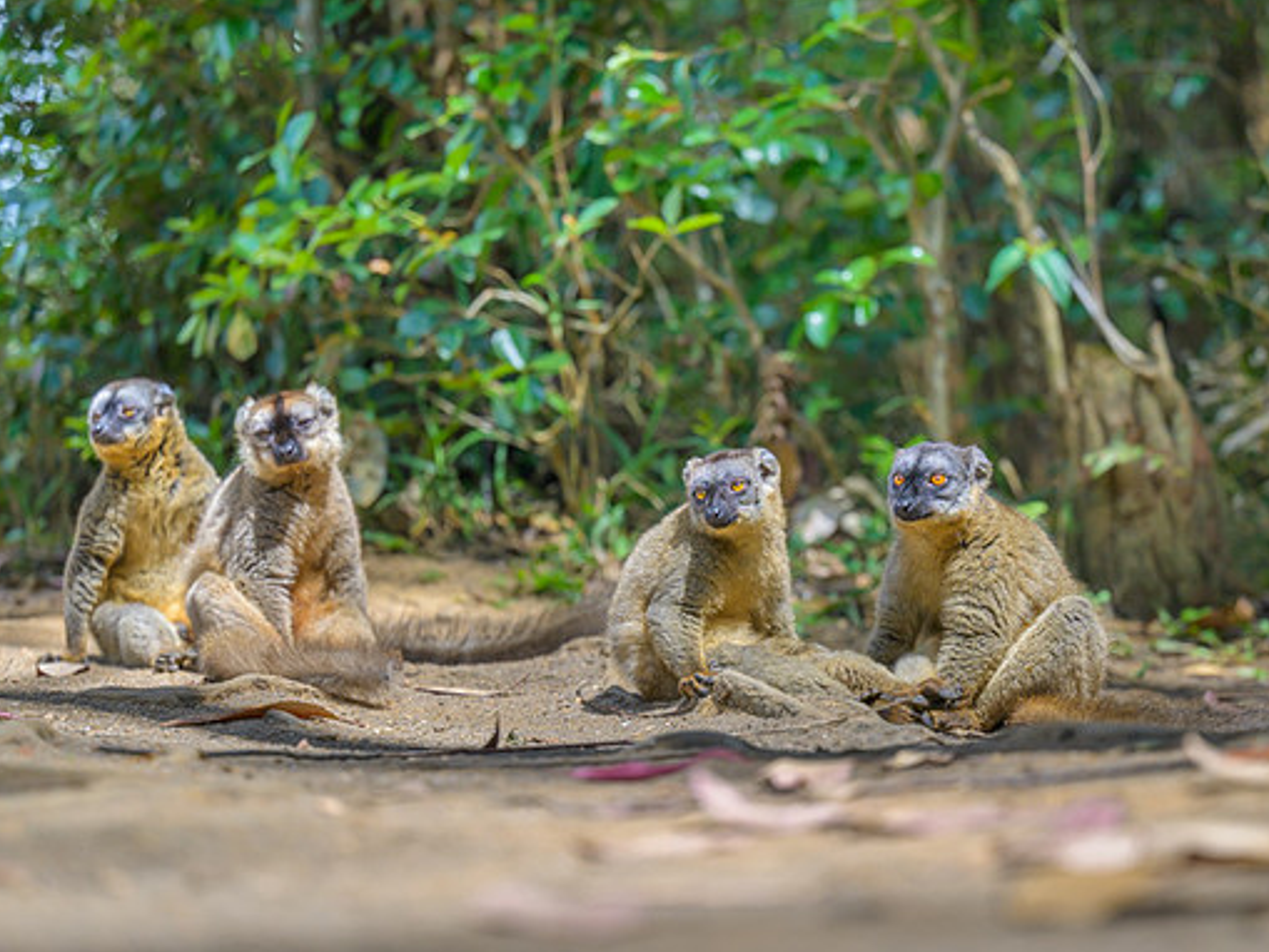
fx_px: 3813
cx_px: 703
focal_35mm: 104
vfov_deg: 14.2
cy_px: 490
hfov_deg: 18.9
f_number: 2.8
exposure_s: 1/2000
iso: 160
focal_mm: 86
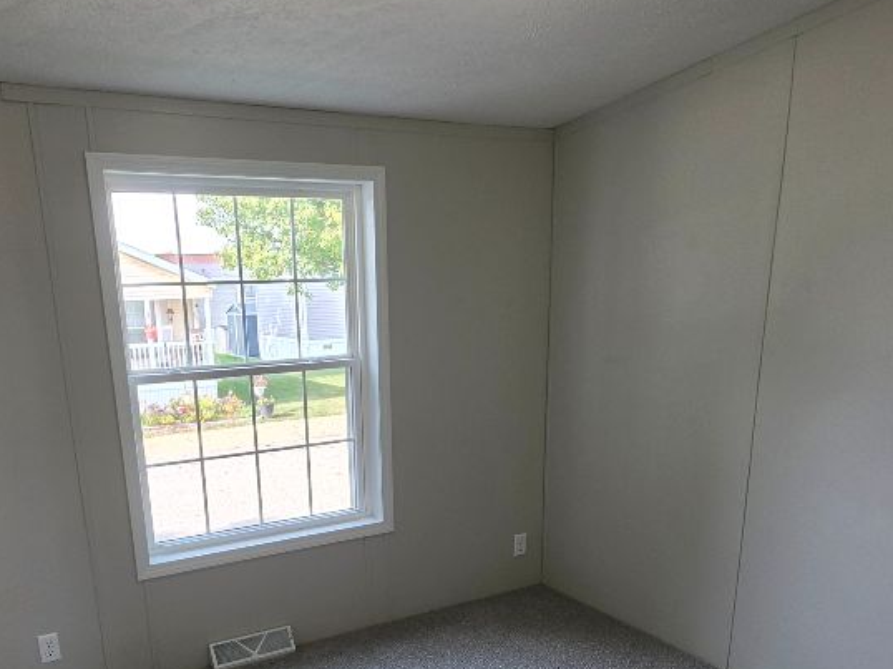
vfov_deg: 45.7
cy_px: 536
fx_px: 748
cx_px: 405
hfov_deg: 61.6
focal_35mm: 29
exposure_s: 1/120
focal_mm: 2.2
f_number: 1.9
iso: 50
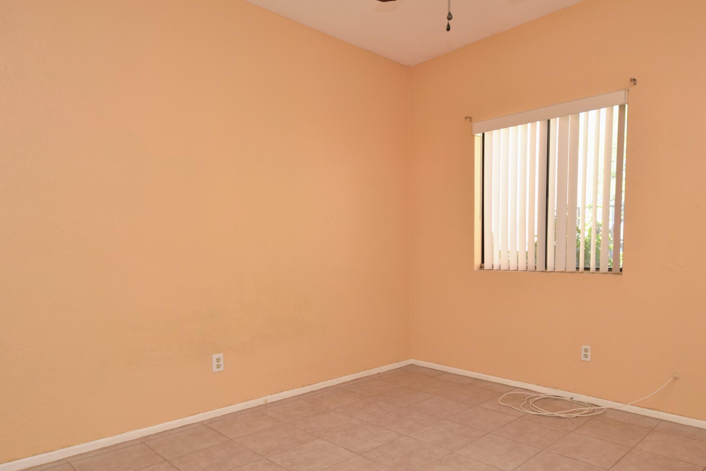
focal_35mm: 24
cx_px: 415
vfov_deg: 52.6
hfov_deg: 73.1
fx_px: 471
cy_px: 295
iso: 400
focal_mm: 12
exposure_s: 1/50
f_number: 9
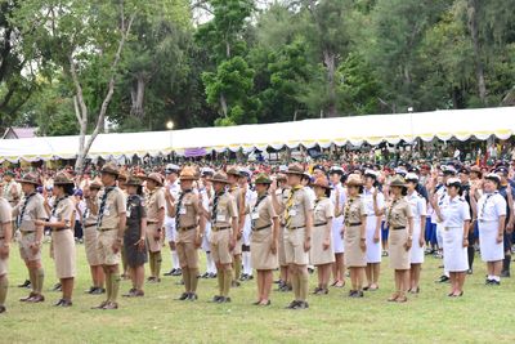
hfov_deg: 20.4
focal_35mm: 100
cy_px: 172
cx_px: 258
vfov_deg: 13.7
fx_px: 1431
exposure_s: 1/4000
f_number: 18
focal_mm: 100
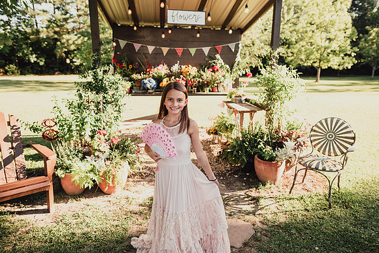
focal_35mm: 24
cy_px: 126
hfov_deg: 73.7
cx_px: 190
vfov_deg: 53.2
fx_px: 253
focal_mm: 24
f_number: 2.8
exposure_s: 1/400
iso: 160
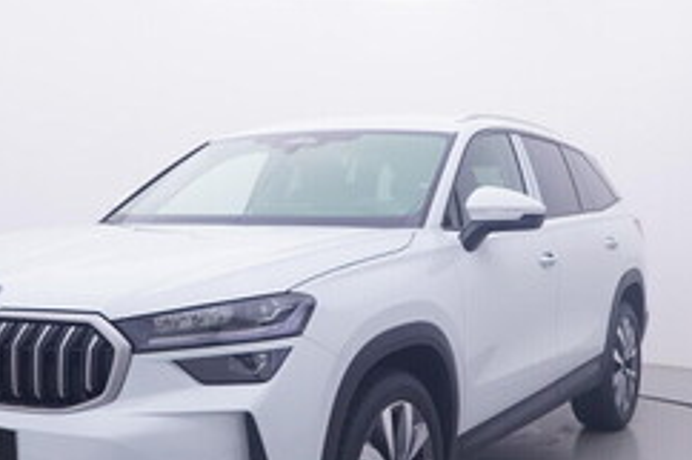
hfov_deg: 38.8
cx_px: 347
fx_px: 982
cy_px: 264
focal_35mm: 51
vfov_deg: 26.3
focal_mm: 15
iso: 200
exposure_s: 1/80
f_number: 5
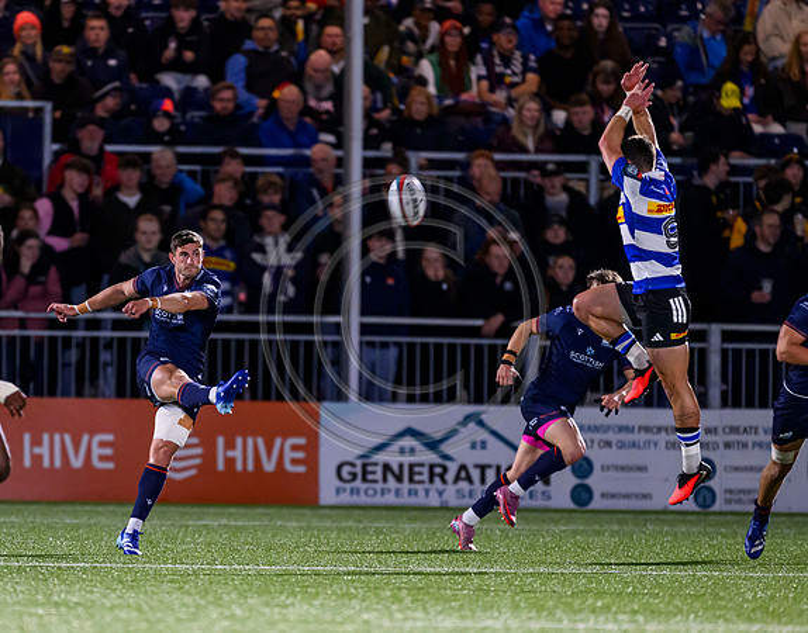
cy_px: 392
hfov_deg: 2.4
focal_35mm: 802
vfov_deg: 1.9
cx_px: 208
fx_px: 19022
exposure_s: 1/1000
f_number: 4
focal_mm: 560
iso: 6400
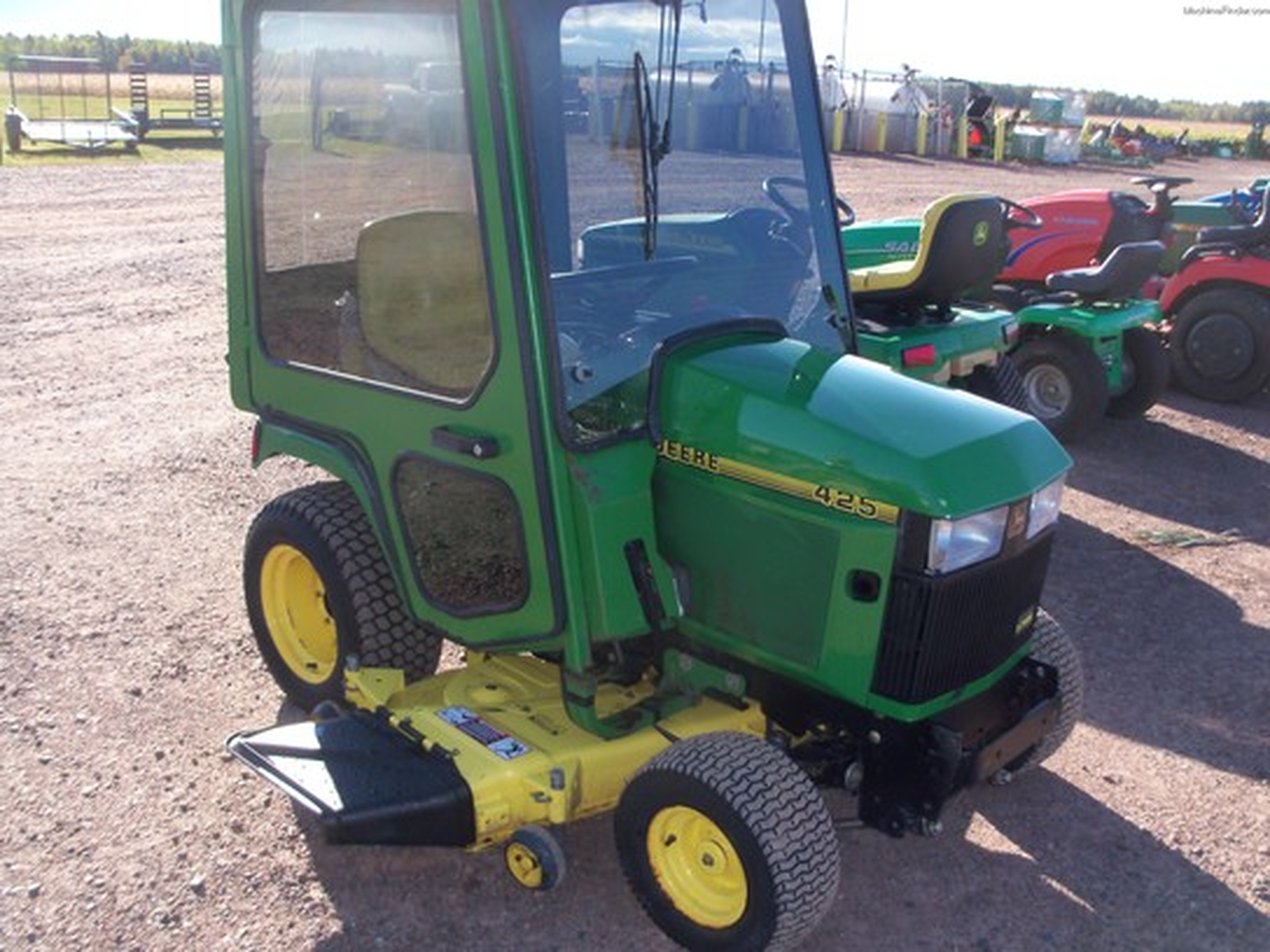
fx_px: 1284
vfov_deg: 40.7
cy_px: 476
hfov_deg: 52.6
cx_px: 635
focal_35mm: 35
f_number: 3
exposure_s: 1/400
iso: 80
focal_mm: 6.3
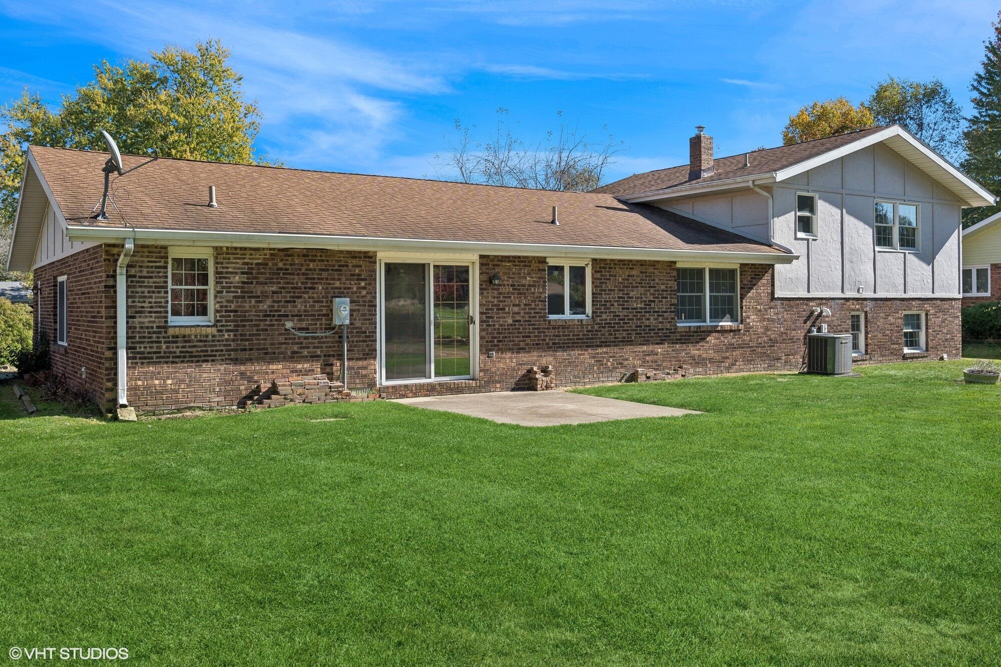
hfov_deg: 61.9
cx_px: 500
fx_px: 834
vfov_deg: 43.6
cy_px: 334
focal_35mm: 30
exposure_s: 1/800
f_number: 8
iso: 400
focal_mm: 30
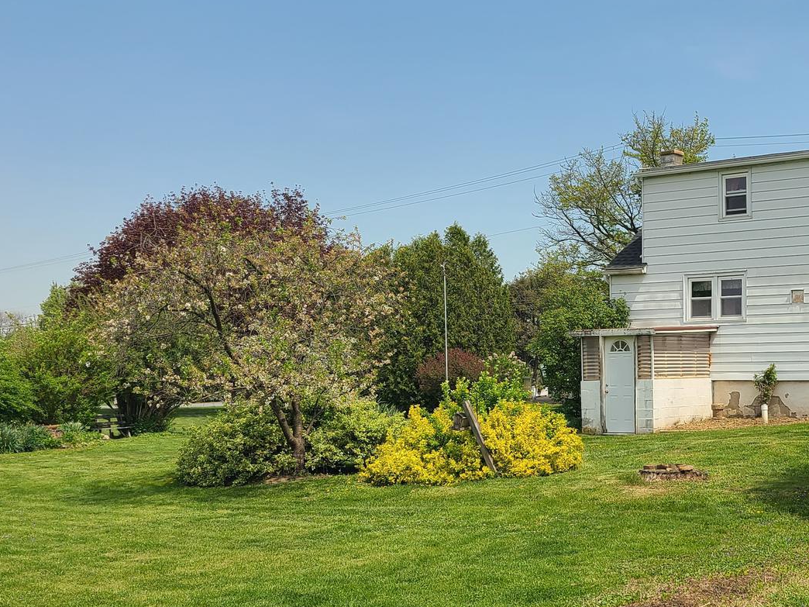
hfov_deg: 36.0
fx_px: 1192
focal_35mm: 51
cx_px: 668
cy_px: 364
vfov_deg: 28.5
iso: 40
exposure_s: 1/2252
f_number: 1.8
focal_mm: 5.4
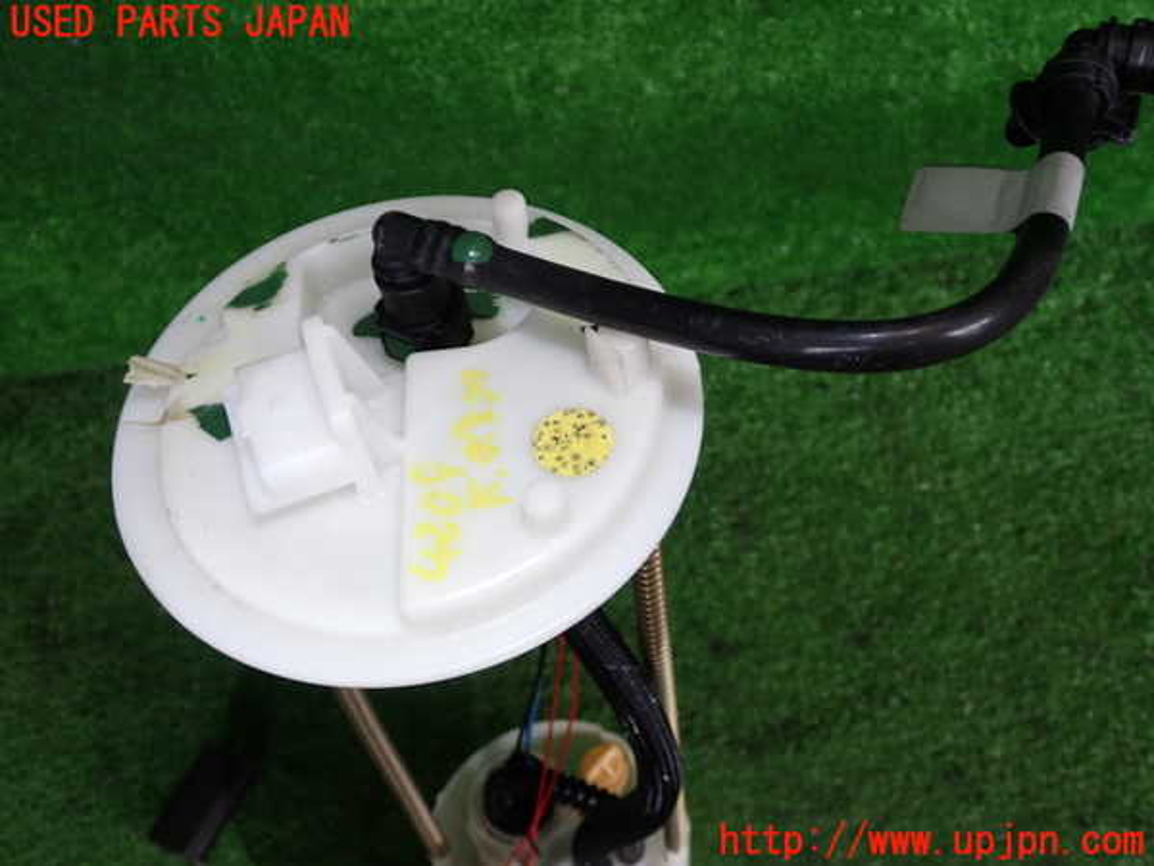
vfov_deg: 37.7
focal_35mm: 38
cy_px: 433
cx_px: 577
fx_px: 1267
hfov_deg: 49.0
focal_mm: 6.83
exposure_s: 1/60
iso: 200
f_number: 2.7
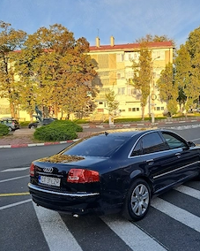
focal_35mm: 33
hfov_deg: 44.3
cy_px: 153
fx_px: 244
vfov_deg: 53.8
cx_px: 120
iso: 50
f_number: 1.8
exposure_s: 1/400
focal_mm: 5.23
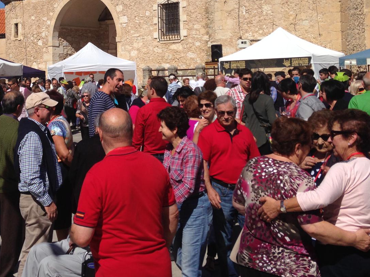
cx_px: 109
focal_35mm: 58
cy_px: 42
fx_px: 620
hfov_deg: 32.8
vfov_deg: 24.7
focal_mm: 4.12
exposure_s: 1/3390
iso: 50
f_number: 2.4
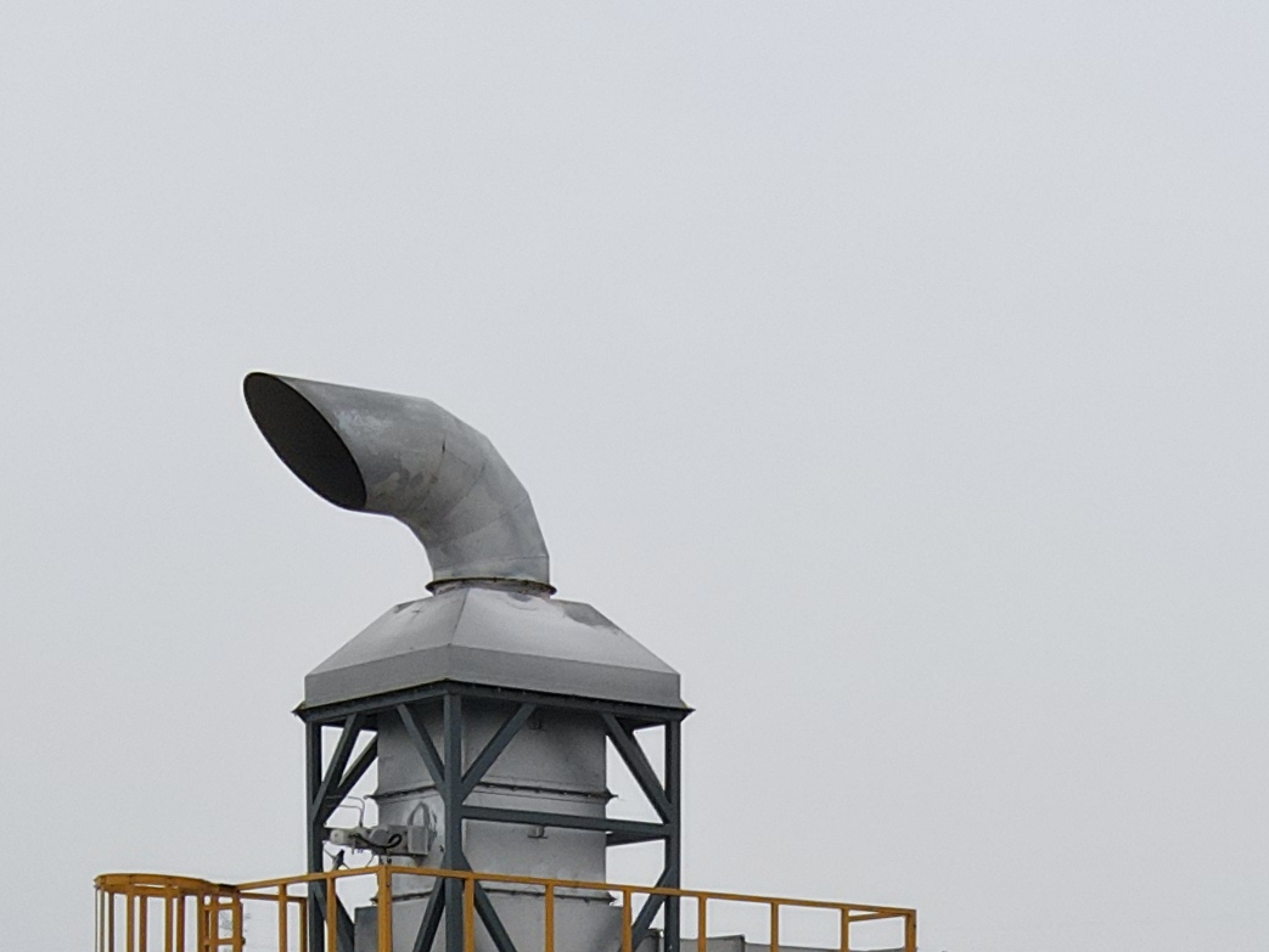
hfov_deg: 20.9
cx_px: 1141
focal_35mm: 92
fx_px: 3374
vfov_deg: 14.8
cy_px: 1493
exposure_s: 1/1000
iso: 100
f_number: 2.8
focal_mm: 4.5
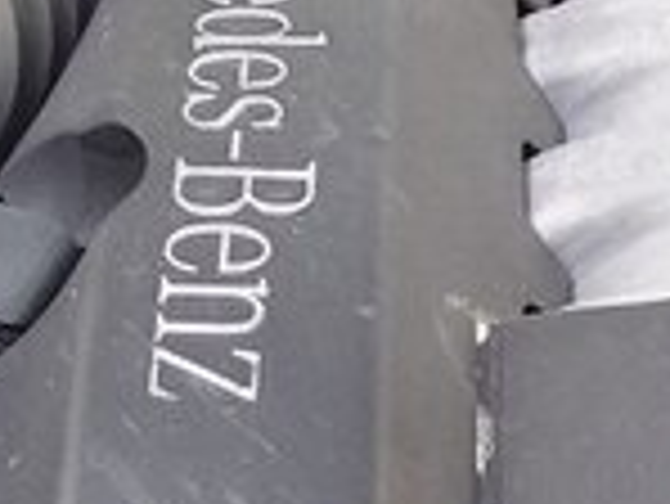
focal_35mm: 137
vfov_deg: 10.5
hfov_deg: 14.1
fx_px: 2654
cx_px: 701
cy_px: 749
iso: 40
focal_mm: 3.3
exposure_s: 1/50
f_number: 2.2
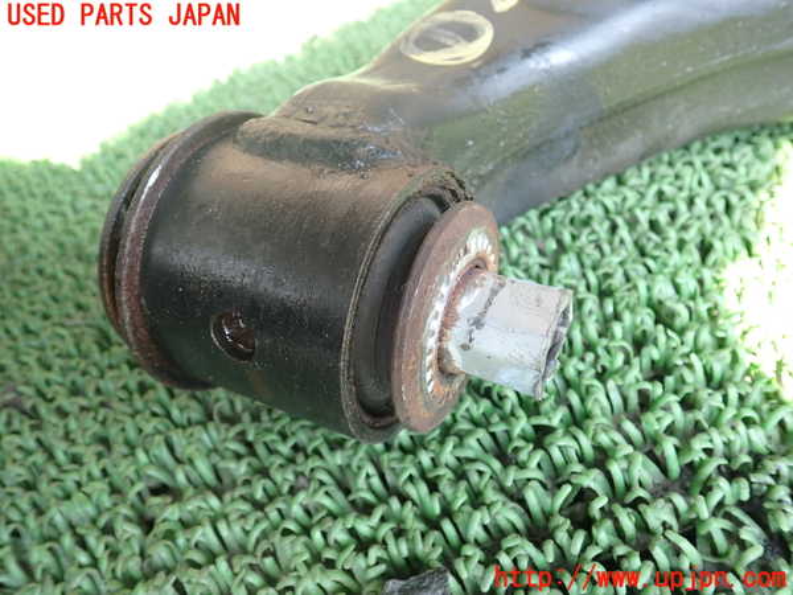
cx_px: 396
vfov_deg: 46.8
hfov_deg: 60.0
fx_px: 687
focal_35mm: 30
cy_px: 298
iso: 200
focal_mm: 5.4
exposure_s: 1/125
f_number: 2.3
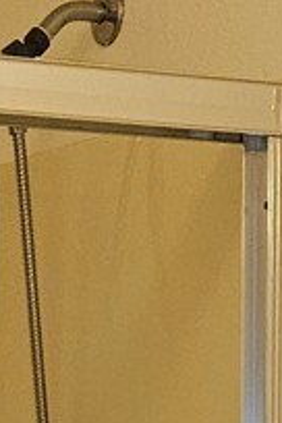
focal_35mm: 188
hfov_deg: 7.3
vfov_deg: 9.6
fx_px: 2209
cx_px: 62
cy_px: 1043
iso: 50
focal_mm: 5.4
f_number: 1.8
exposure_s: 1/60
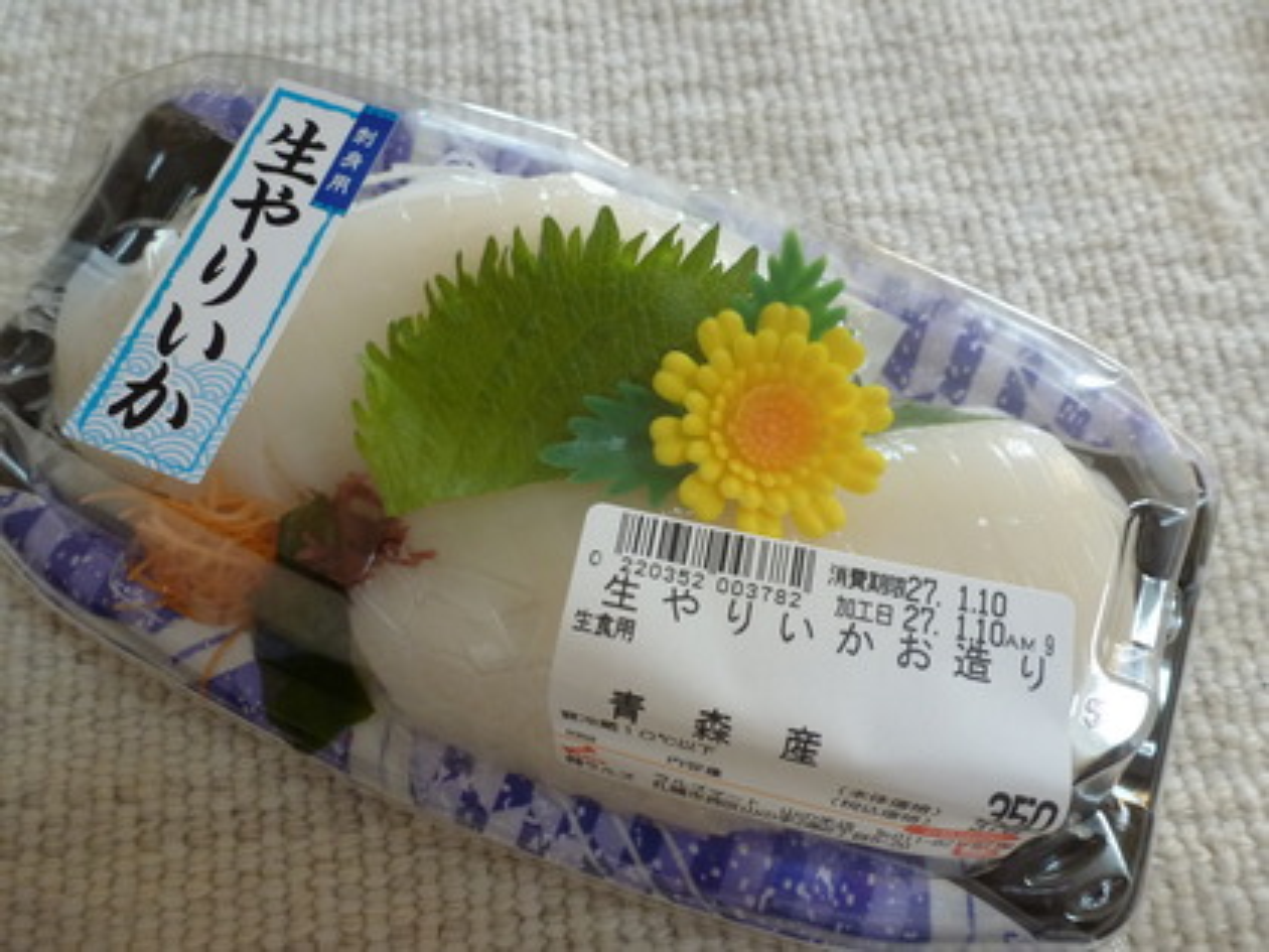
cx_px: 634
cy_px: 476
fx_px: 880
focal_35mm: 24
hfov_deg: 71.6
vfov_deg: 56.8
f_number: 3.3
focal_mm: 4.3
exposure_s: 1/60
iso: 250
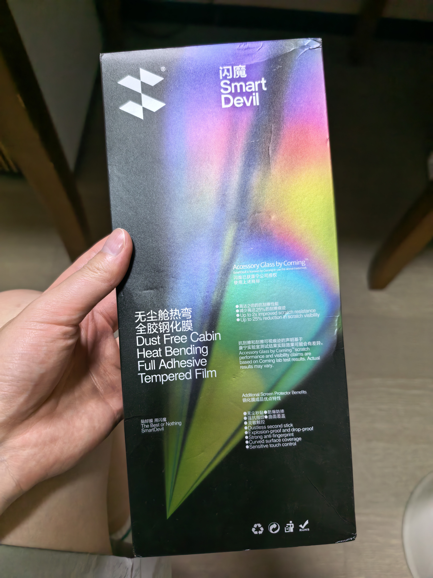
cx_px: 216
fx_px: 400
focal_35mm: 24
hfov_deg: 56.8
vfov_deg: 71.6
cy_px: 289
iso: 80
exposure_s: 1/60
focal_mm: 5.75
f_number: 1.4
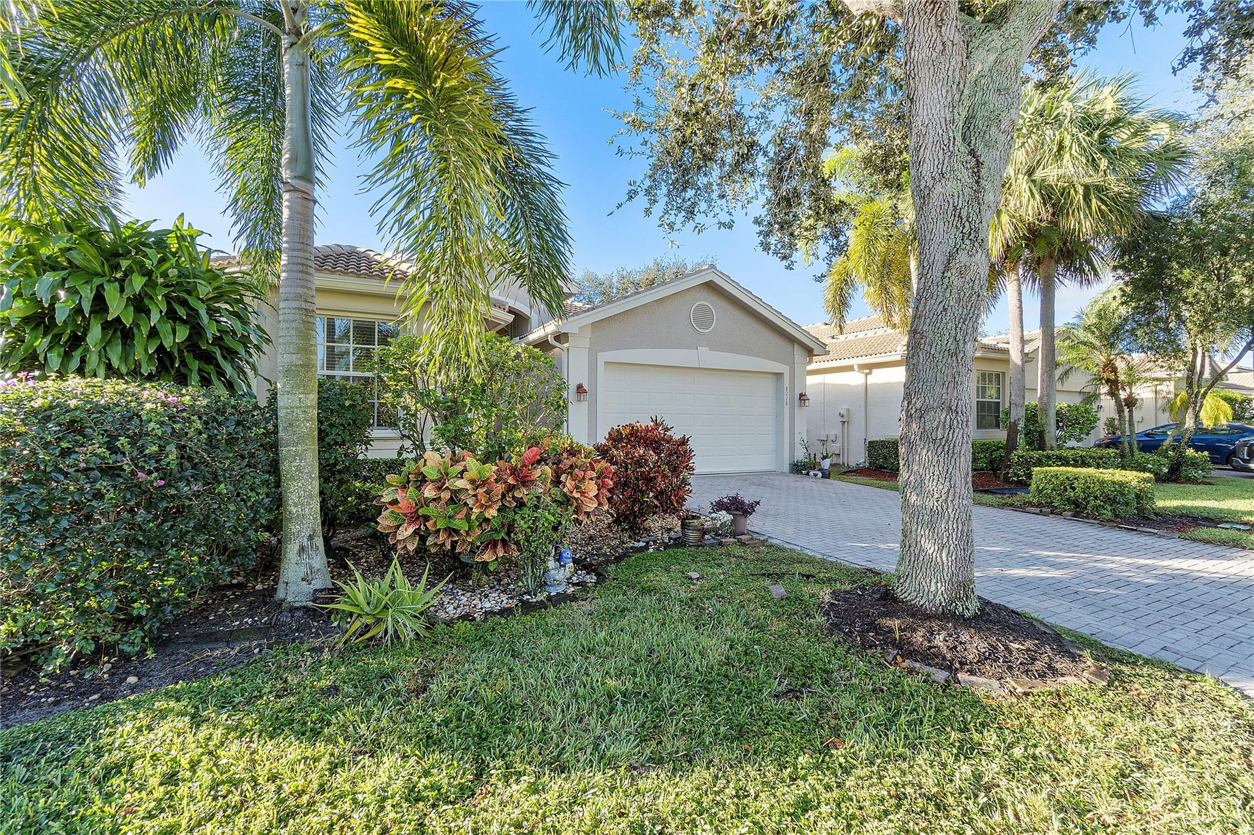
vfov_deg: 77.3
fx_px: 522
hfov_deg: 100.4
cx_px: 627
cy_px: 418
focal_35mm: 15
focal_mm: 10
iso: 100
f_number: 11
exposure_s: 1/25
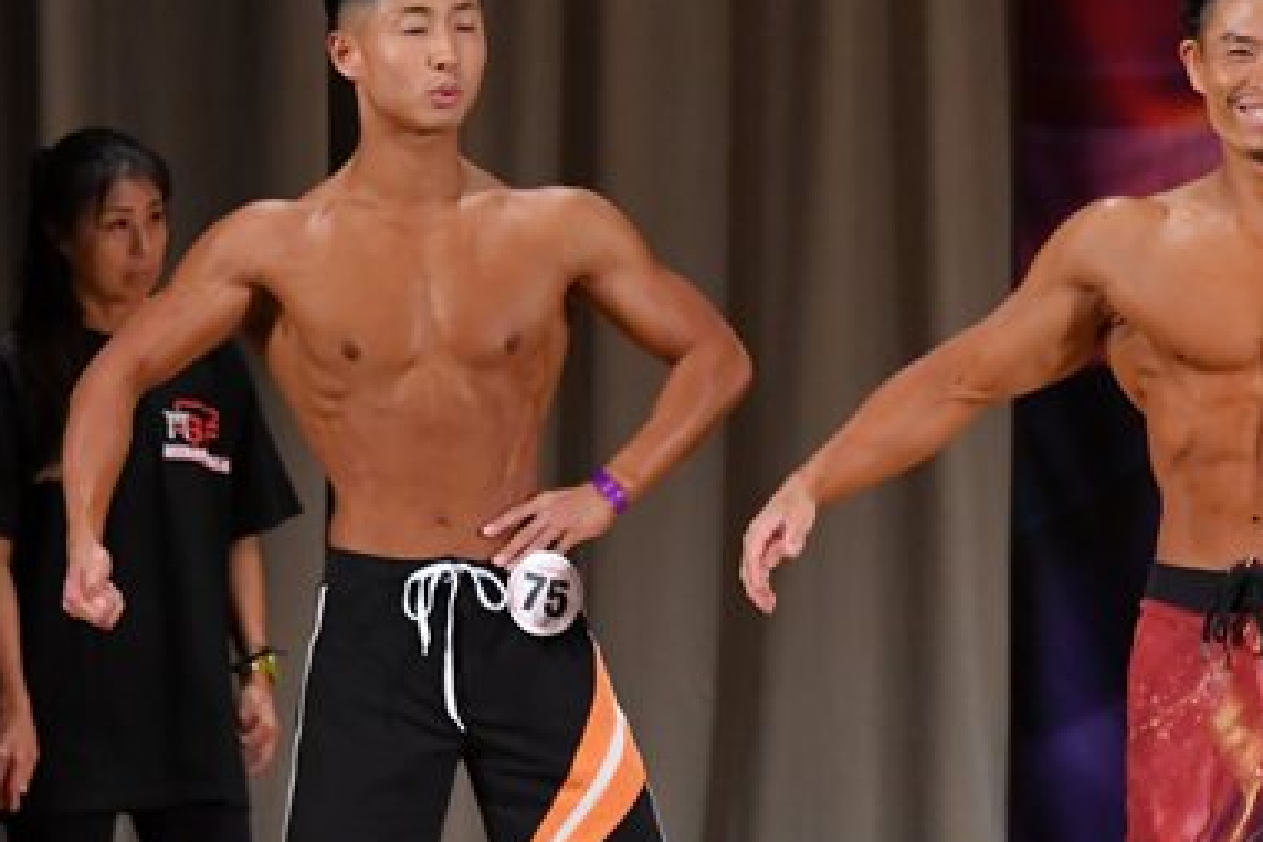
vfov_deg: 2.8
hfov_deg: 4.2
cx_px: 946
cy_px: 680
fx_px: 17119
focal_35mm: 488
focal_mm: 160
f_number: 5.6
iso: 3200
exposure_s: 1/400
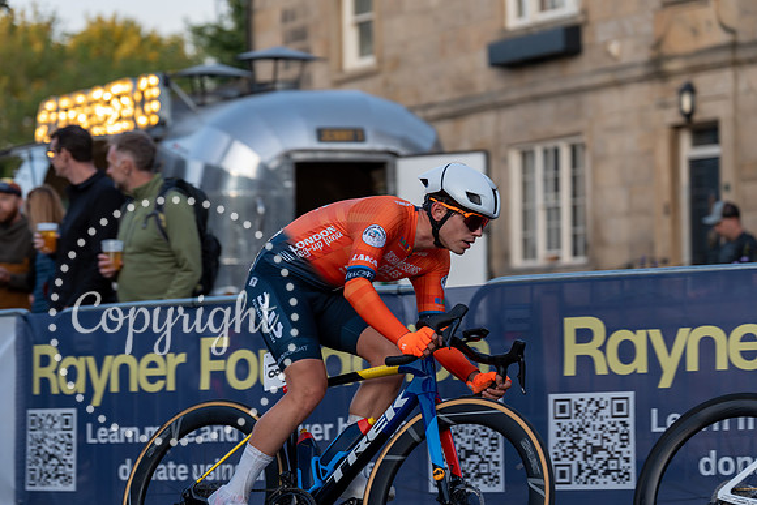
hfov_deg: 17.6
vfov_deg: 11.8
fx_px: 2440
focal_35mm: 116
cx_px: 378
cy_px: 252
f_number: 3.2
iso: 1000
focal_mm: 116
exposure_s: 1/800
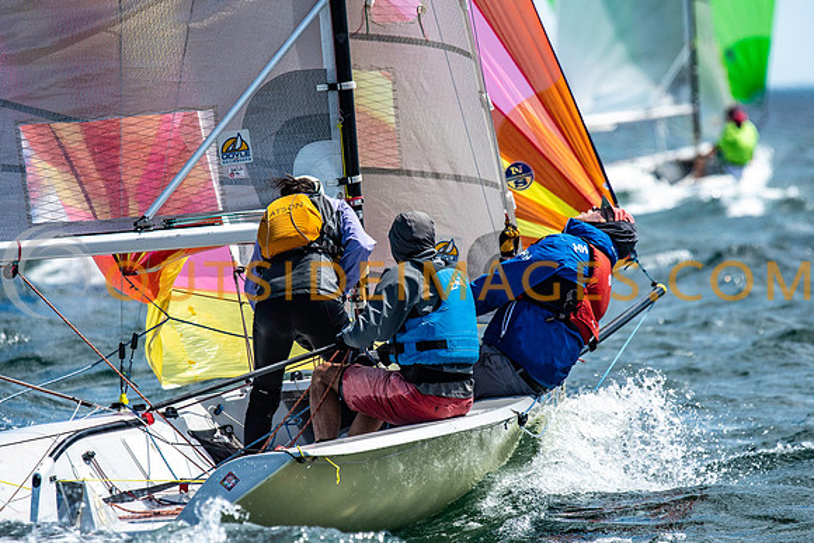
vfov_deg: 3.1
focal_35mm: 450
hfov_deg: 4.6
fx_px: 10177
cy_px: 272
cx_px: 407
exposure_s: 1/5000
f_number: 5
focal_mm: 300
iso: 500
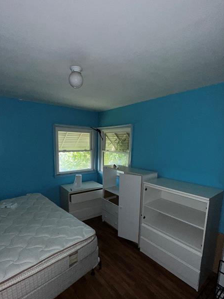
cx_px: 102
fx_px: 155
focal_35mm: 18
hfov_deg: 71.5
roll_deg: -2.6
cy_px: 168
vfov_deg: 87.3
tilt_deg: -8.5
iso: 100
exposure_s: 1/60
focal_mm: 2.22
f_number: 2.2
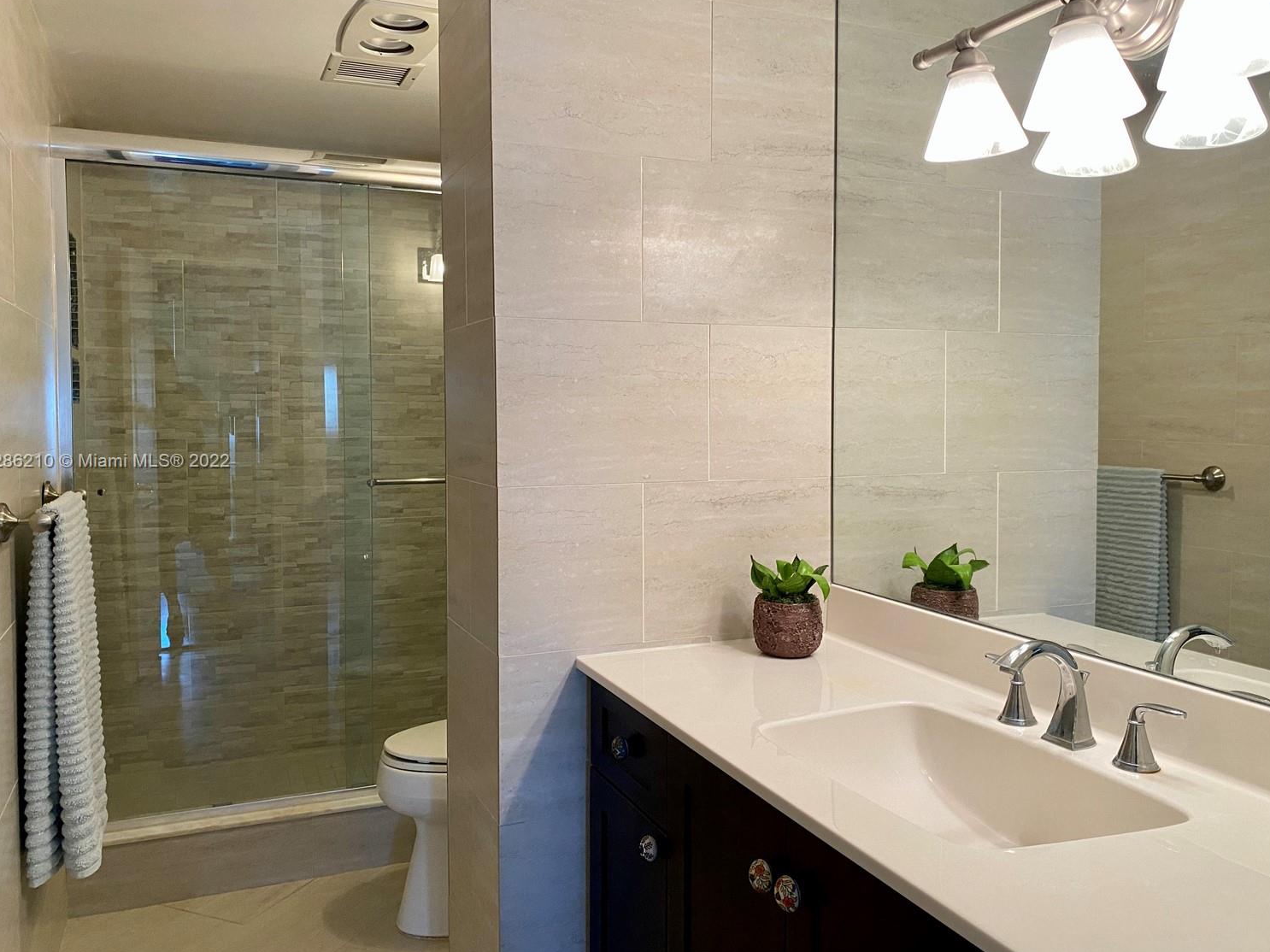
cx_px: 640
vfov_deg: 49.7
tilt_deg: -2.6
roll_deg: -0.1
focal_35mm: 28
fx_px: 1027
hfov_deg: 63.5
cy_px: 462
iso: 160
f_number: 1.8
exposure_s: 1/60
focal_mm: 4.25
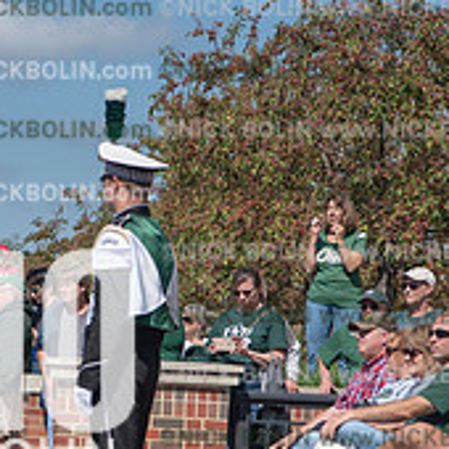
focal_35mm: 189
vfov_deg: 9.2
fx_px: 2774
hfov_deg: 9.2
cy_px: 376
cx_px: -53
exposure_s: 1/4000
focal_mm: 65
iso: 400
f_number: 5
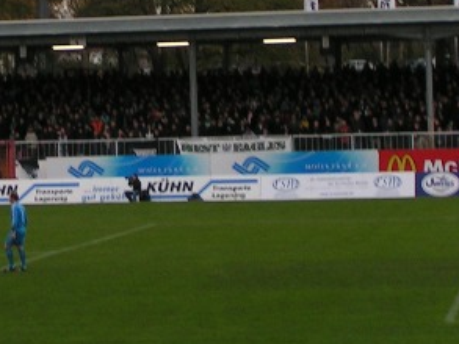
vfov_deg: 9.0
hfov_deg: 12.0
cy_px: -5
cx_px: 47
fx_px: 2175
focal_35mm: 164
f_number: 5
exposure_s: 1/100
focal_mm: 9.2
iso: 50
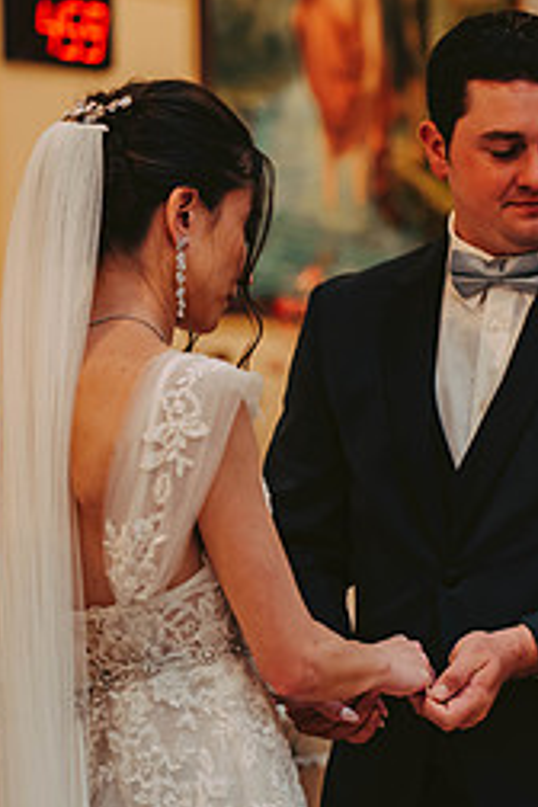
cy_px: 429
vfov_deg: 12.8
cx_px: 461
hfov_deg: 8.5
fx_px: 3609
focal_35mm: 161
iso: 800
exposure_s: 1/80
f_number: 2.8
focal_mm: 90
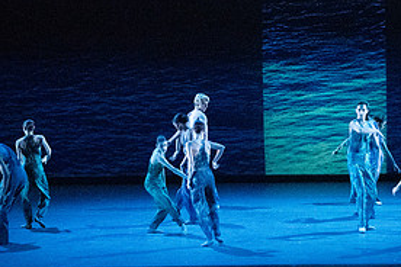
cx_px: 315
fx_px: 3041
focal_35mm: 273
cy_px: -1
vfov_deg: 5.0
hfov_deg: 7.5
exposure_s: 1/400
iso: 25600
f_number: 5.6
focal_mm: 130
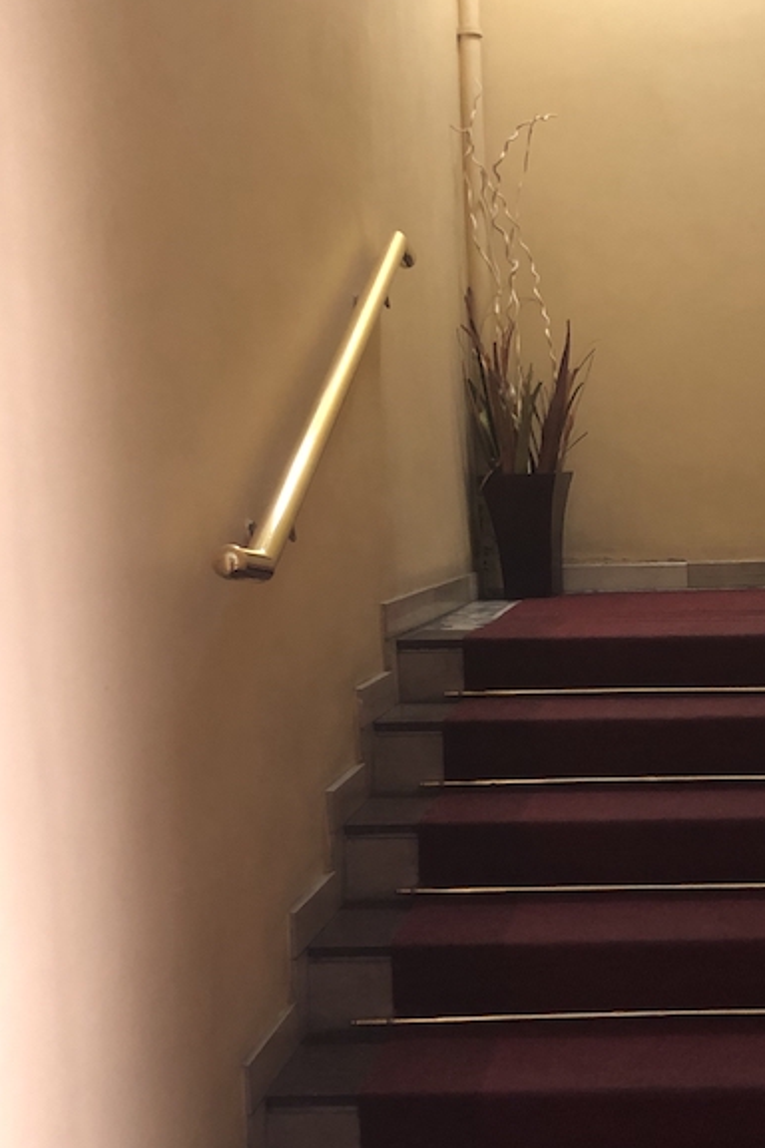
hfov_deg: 25.4
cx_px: 727
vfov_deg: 38.6
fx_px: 1625
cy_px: 719
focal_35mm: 51
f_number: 1.8
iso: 100
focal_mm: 3.99
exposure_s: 1/9
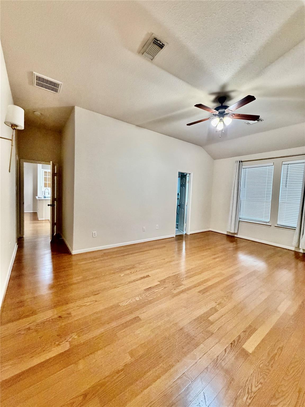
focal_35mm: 14
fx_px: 164
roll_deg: -2.2
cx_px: 152
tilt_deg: -2.8
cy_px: 204
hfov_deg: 85.7
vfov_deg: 102.1
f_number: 2.2
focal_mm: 2.22
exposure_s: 1/60
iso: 500
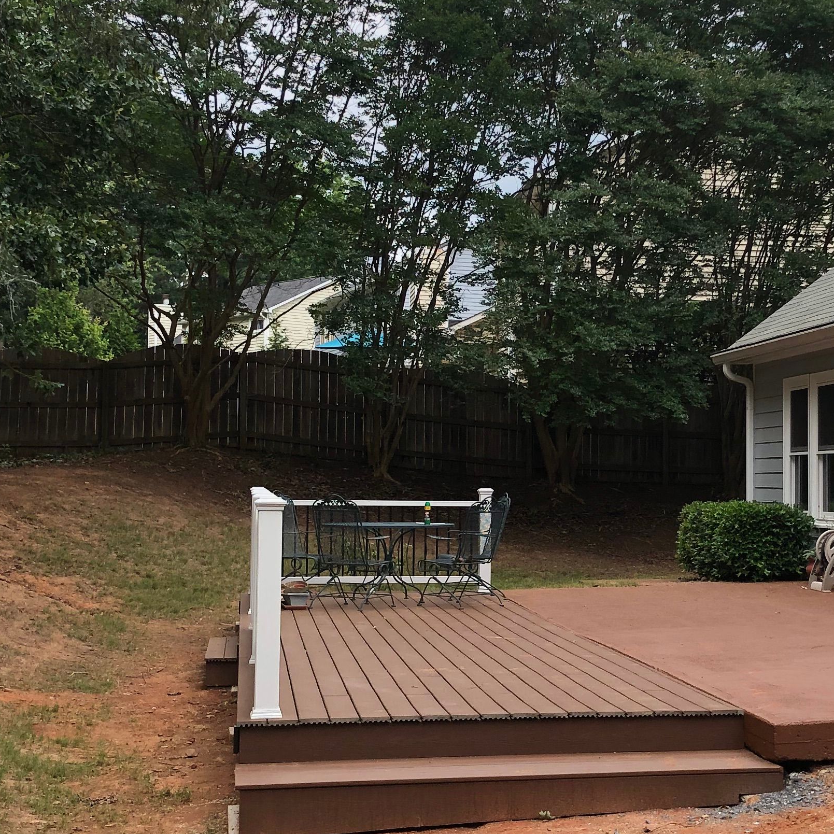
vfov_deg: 27.7
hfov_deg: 27.4
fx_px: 1690
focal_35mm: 62
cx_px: 603
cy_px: 435
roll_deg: +0.0
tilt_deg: +3.6
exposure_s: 1/1066
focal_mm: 4
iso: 20
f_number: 1.8
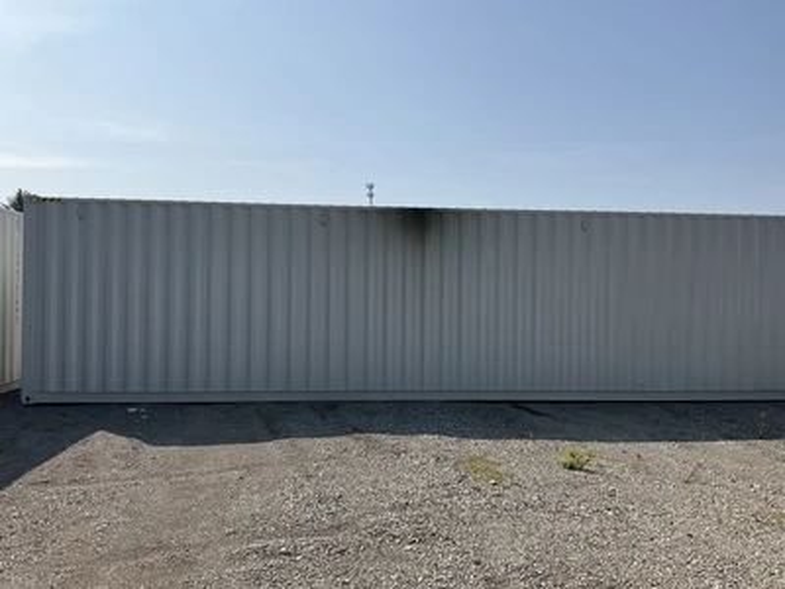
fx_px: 658
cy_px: 294
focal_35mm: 29
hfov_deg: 61.7
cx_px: 392
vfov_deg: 48.2
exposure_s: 1/3534
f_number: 1.8
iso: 25
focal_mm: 3
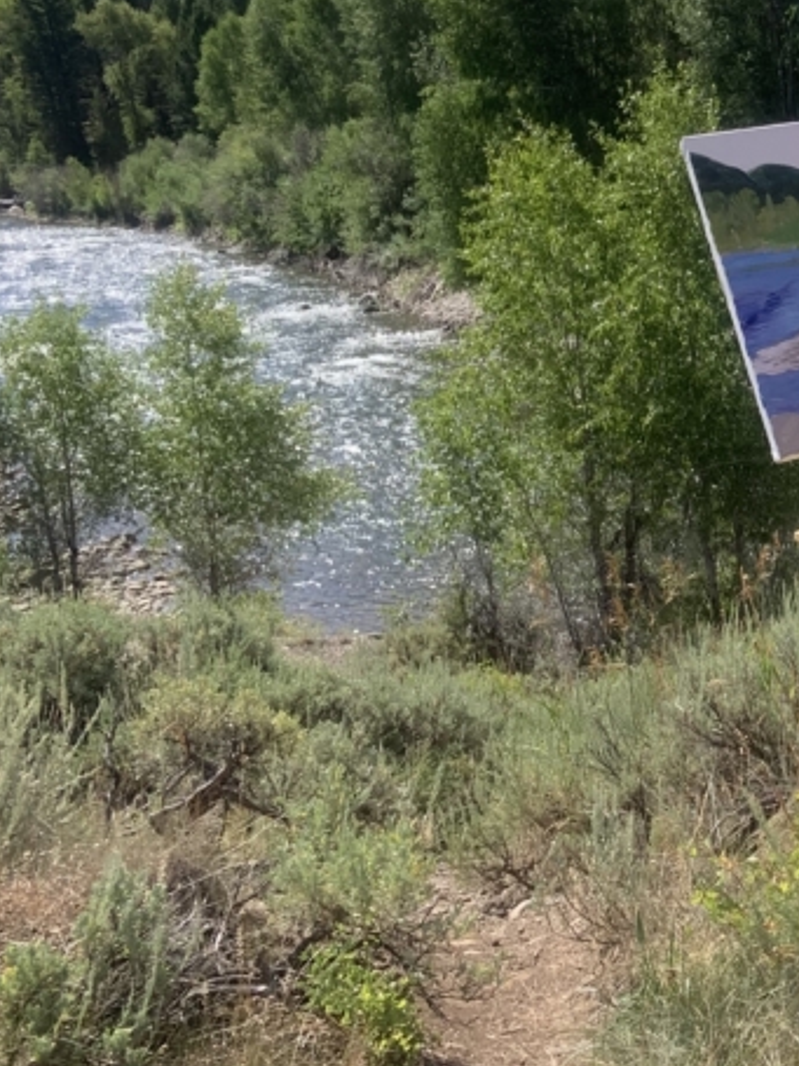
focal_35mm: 67
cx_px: 869
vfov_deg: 28.9
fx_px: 2063
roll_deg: +4.5
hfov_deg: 20.9
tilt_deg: -9.9
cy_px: 423
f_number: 1.8
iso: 25
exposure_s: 1/1845
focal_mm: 4.25
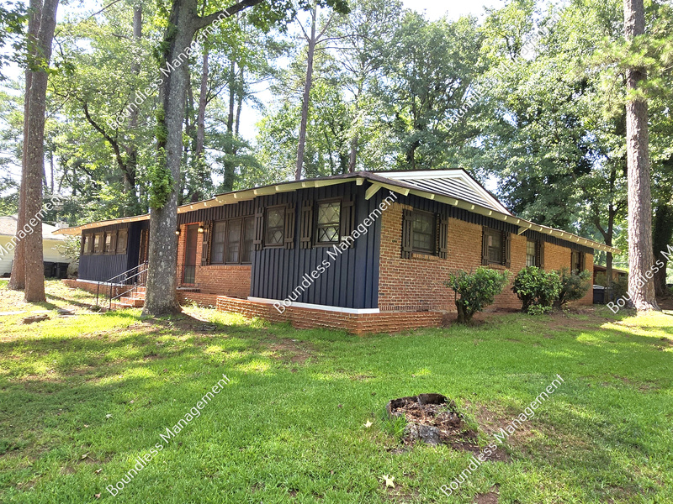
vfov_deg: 89.9
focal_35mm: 13
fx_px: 253
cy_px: 252
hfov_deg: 106.2
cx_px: 336
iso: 50
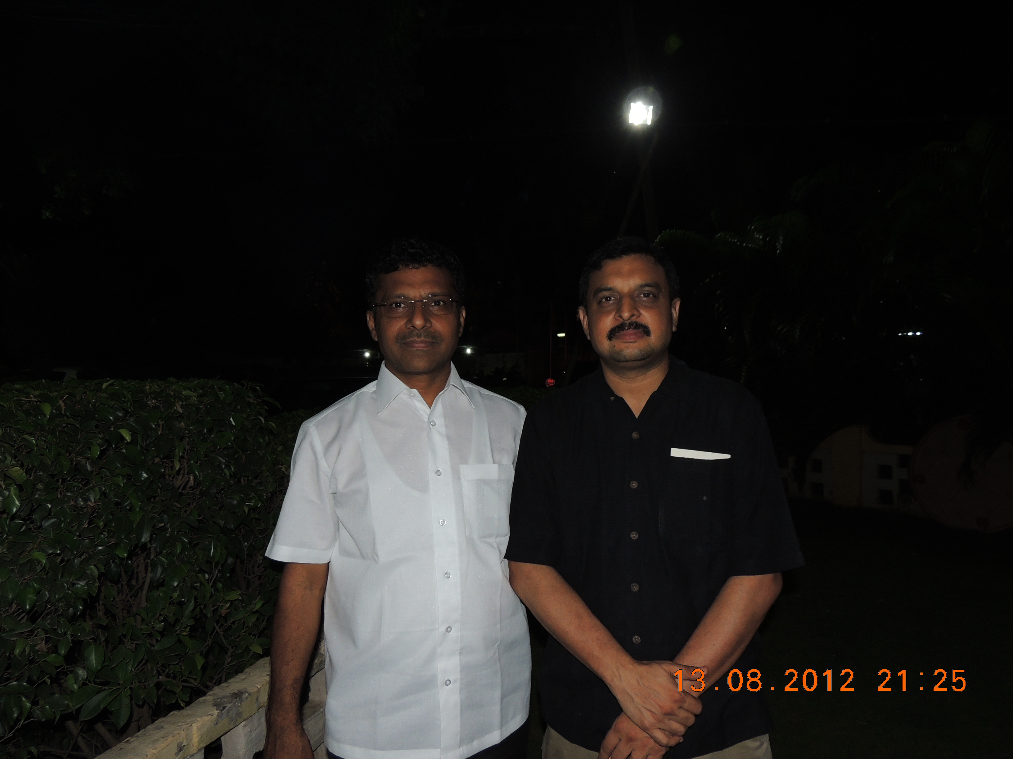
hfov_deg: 71.6
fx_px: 702
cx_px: 506
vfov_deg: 56.8
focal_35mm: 24
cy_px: 380
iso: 200
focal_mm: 4.3
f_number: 3
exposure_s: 1/30
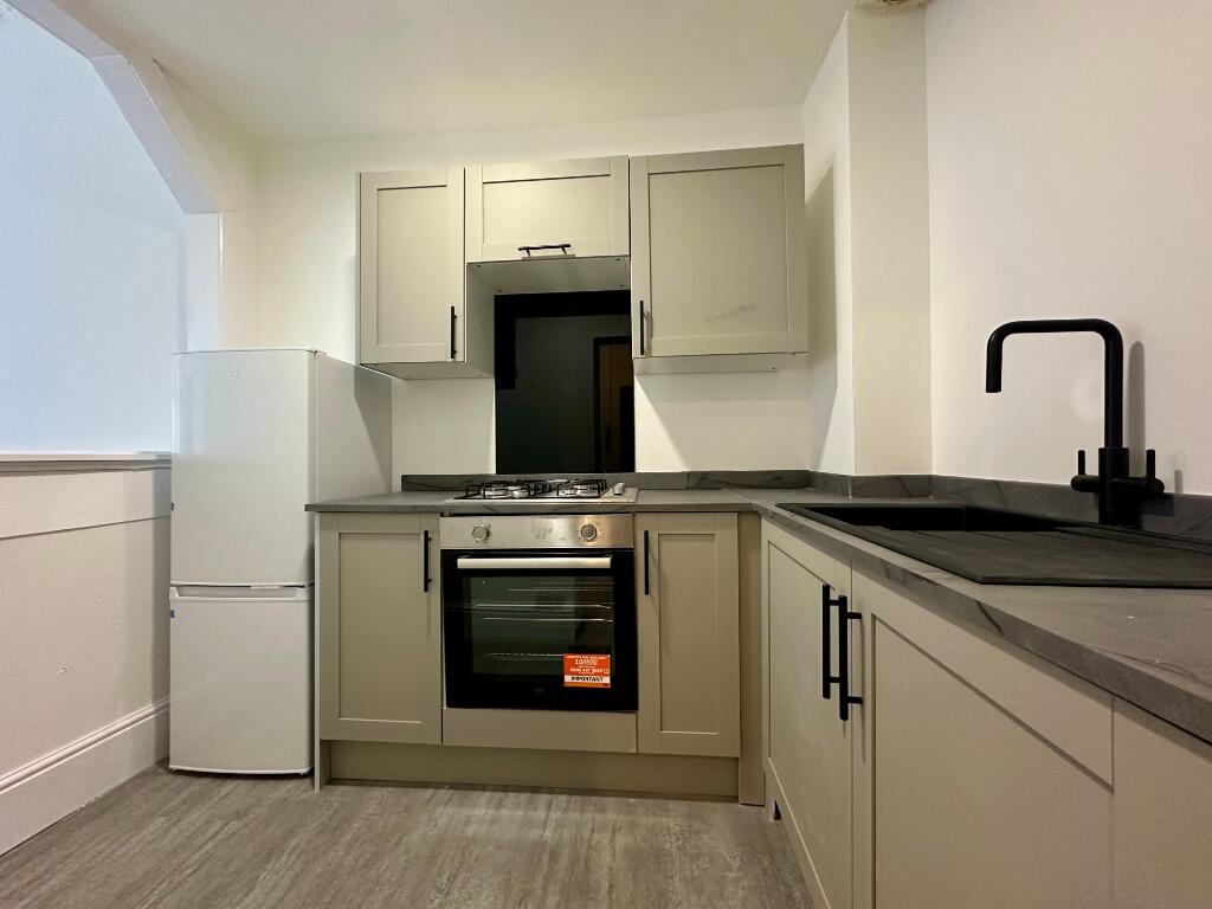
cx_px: 606
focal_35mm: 14
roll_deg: +0.8
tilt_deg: +0.3
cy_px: 454
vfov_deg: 85.7
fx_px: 490
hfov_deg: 102.1
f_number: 2.2
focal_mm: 2.22
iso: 400
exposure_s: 1/50
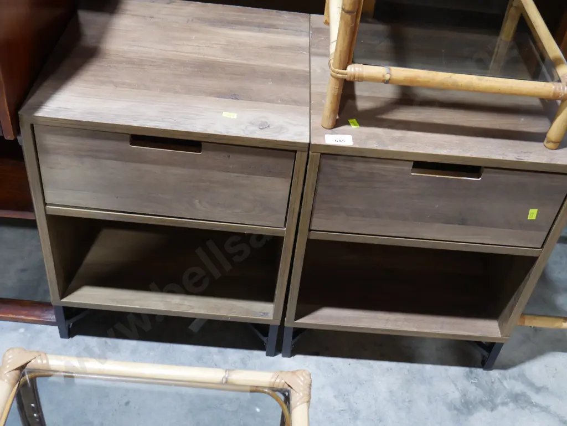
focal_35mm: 42
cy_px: 213
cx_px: 284
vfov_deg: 34.4
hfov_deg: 44.8
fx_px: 688
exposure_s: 1/60
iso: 1250
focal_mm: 21
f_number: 4.6
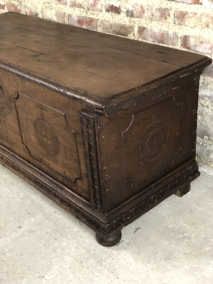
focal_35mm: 52
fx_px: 427
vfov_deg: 36.8
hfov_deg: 28.0
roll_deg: +4.2
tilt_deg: -27.6
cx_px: 106
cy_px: 142
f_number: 2.4
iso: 160
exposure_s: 1/13
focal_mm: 6
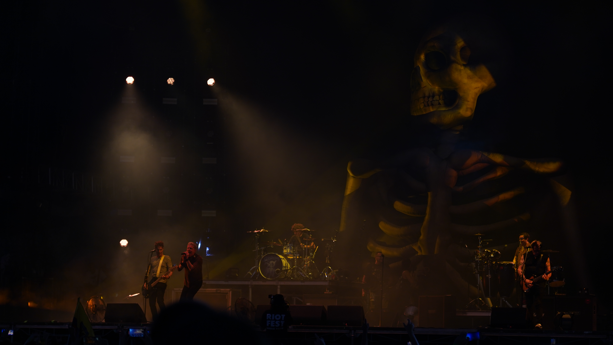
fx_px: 1804
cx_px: 307
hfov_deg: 19.3
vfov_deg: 10.9
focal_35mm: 111
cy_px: 146
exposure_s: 1/125
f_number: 4
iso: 500
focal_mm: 105
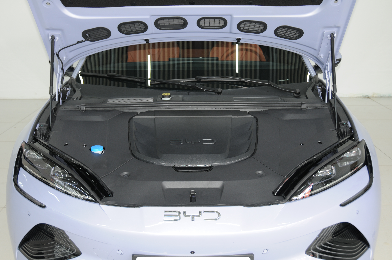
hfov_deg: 48.0
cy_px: 130
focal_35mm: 40
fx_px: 440
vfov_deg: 32.9
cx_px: 196
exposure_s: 1/15
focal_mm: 27
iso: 200
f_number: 4.8
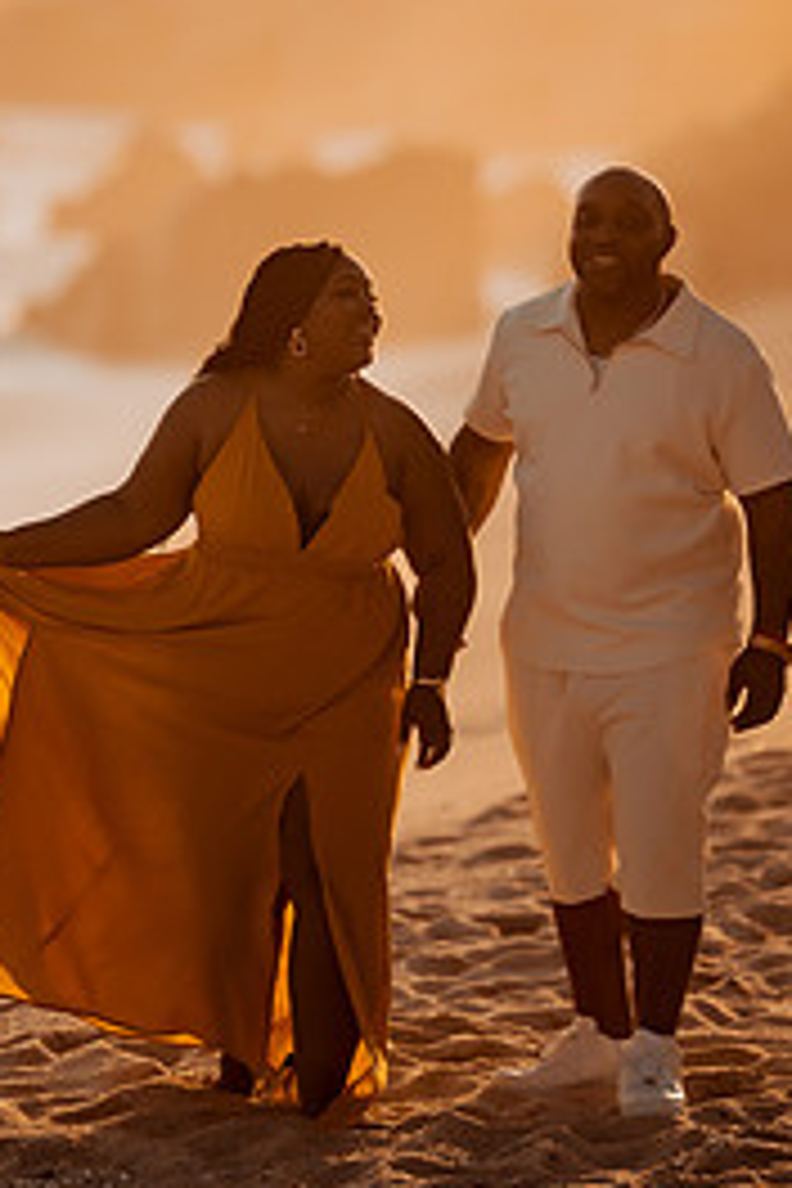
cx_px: 324
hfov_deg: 6.0
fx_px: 7589
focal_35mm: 230
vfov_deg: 8.9
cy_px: 374
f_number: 1.8
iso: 100
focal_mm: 135
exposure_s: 1/8000
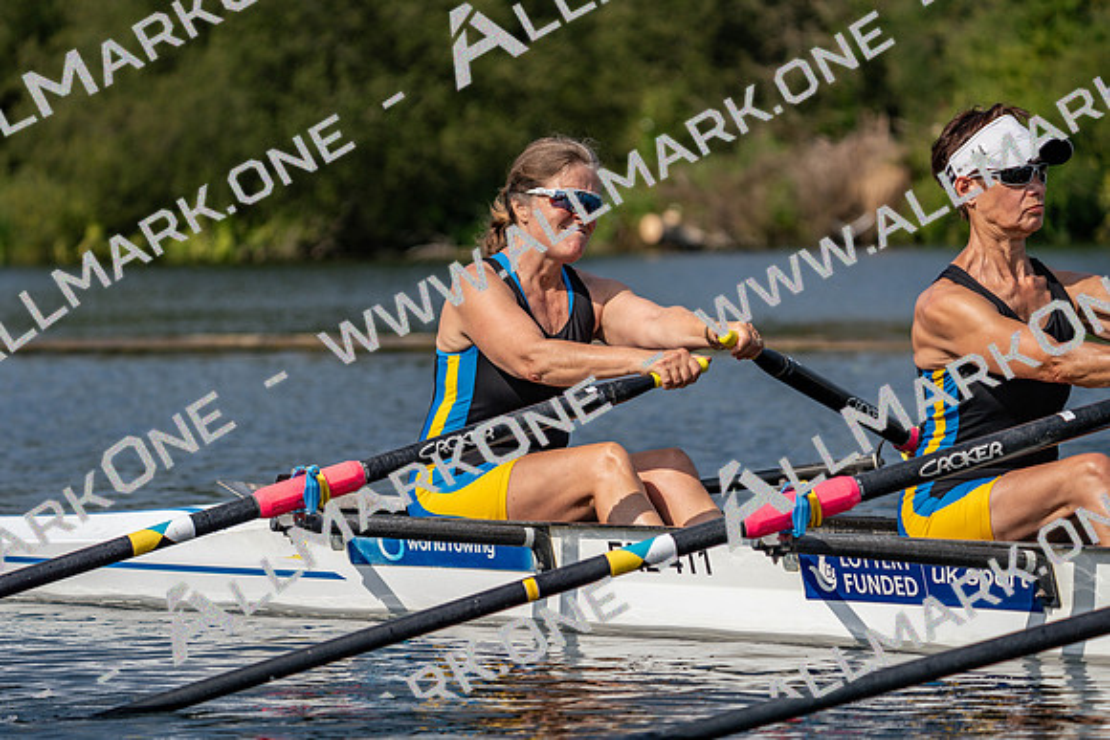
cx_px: 555
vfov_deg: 6.9
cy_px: 370
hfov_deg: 10.3
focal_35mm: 200
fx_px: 6168
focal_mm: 200
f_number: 5.6
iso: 125
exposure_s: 1/1600
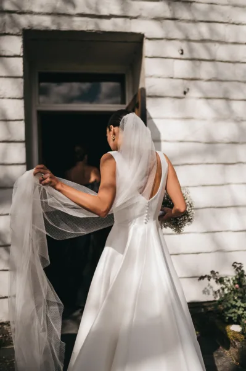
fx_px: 359
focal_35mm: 35
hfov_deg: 37.8
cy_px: 186
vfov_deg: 54.5
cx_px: 123
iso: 160
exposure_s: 1/8000
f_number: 1.8
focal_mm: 35
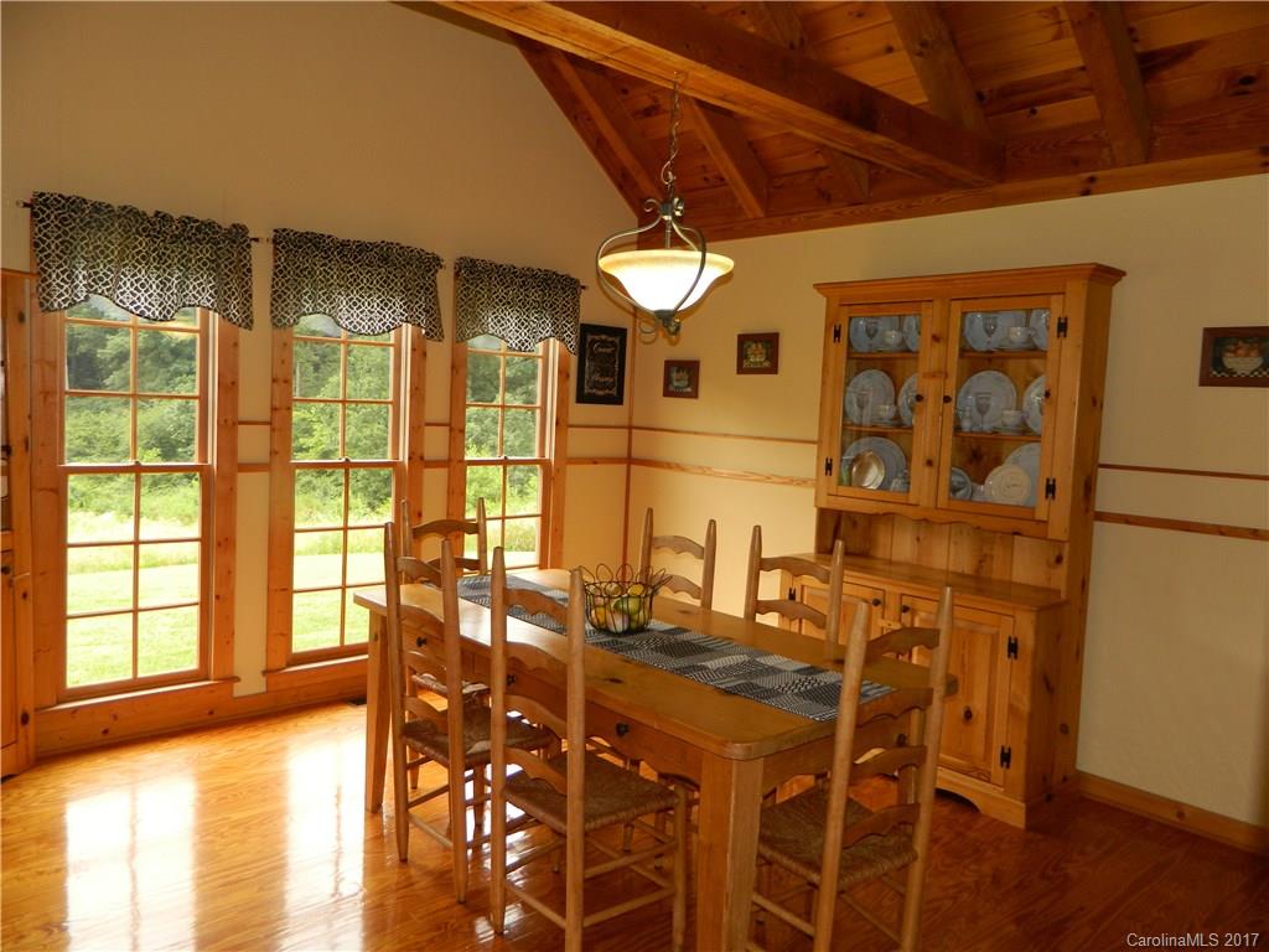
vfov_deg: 54.9
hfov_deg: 69.4
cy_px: 476
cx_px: 634
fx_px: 916
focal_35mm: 25
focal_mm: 4.5
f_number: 3.1
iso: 80
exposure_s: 1/50
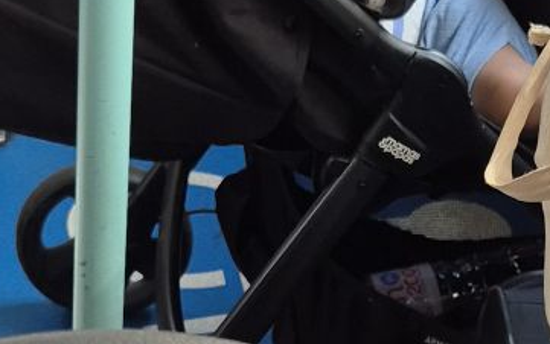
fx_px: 2024
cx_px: 460
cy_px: 259
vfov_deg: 9.7
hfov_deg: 15.3
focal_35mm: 135
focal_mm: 5.4
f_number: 1.8
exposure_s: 1/180
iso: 64
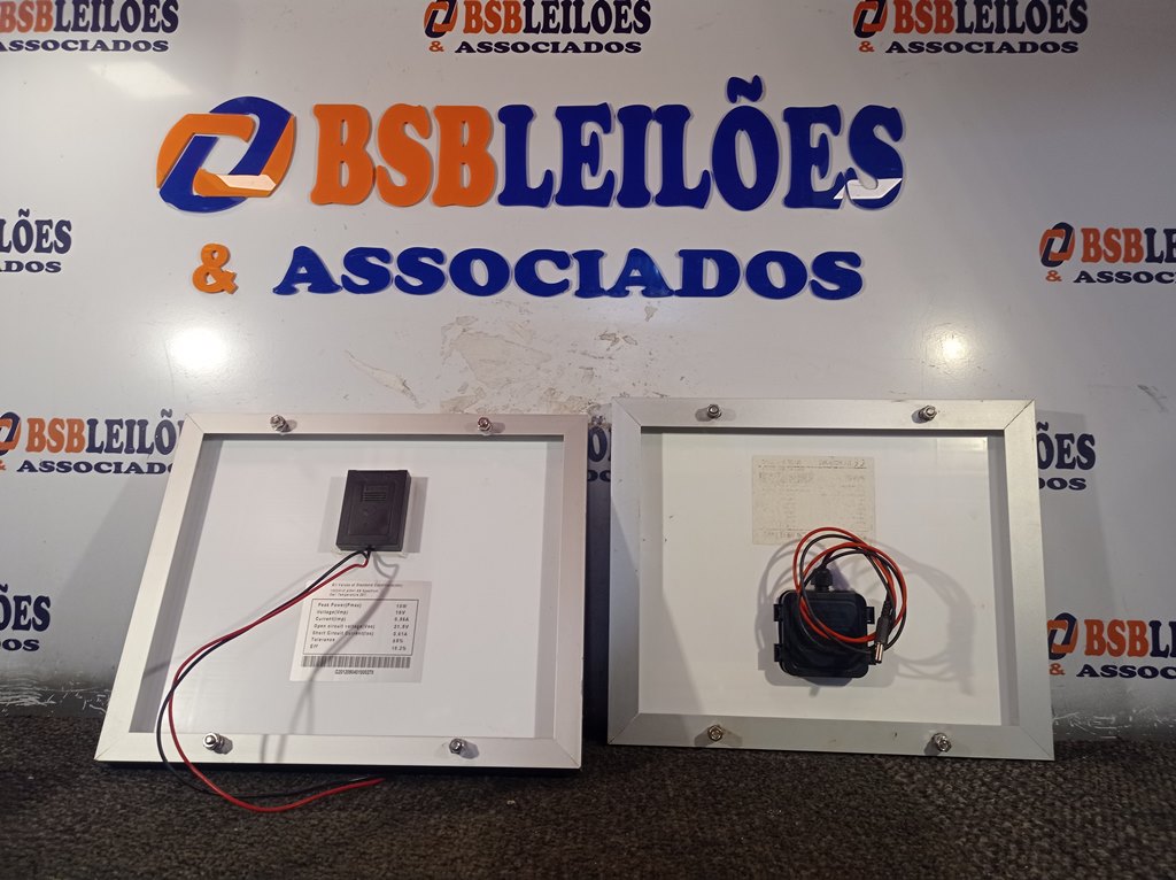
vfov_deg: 49.7
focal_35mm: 28
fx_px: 950
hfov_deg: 63.5
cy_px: 440
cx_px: 588
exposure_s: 1/133
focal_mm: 4.7
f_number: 1.79
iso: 100
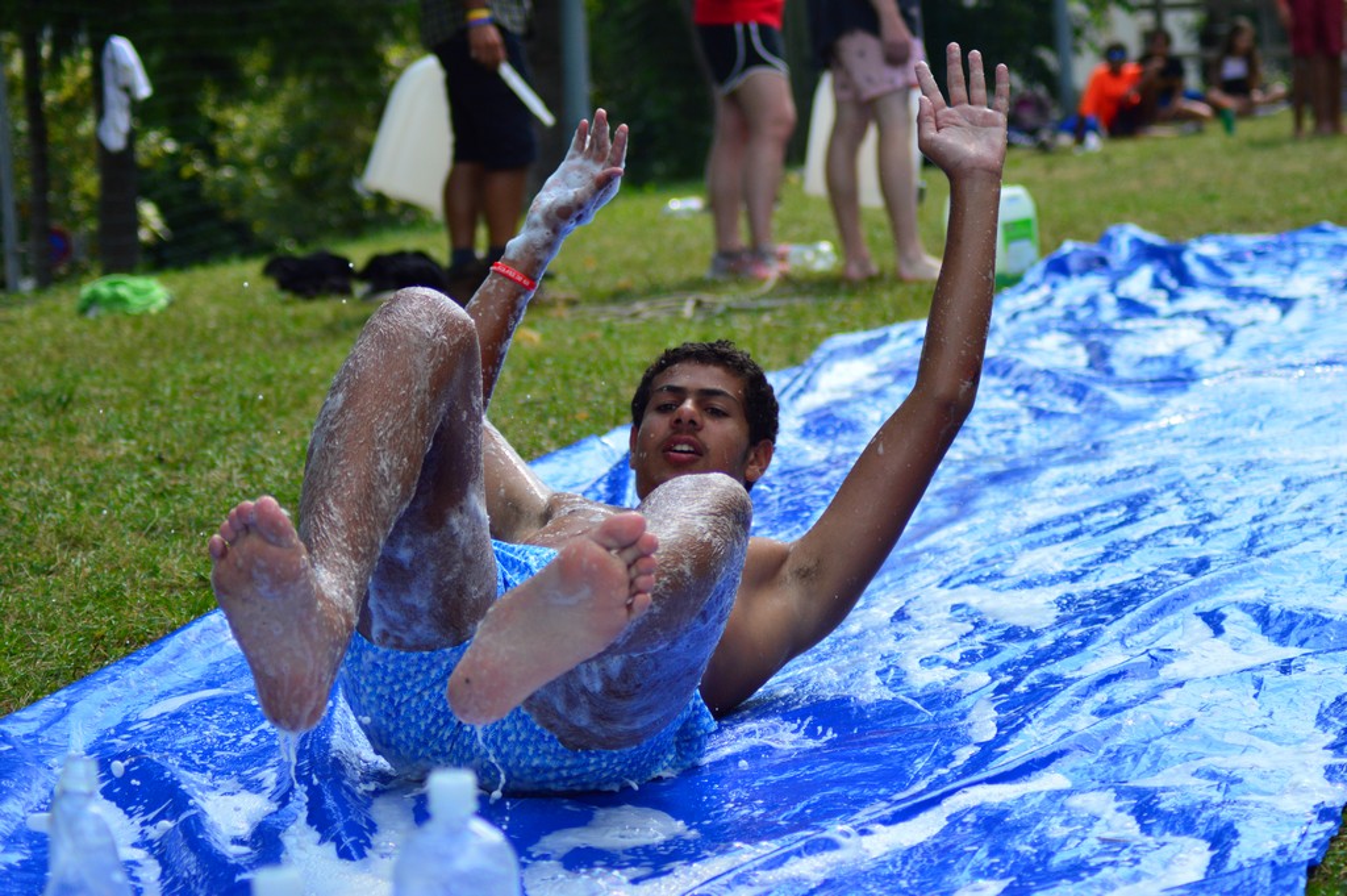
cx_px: 674
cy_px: 448
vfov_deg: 13.0
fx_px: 3925
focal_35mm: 105
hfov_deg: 19.5
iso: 400
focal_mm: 70
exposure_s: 1/2000
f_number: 4
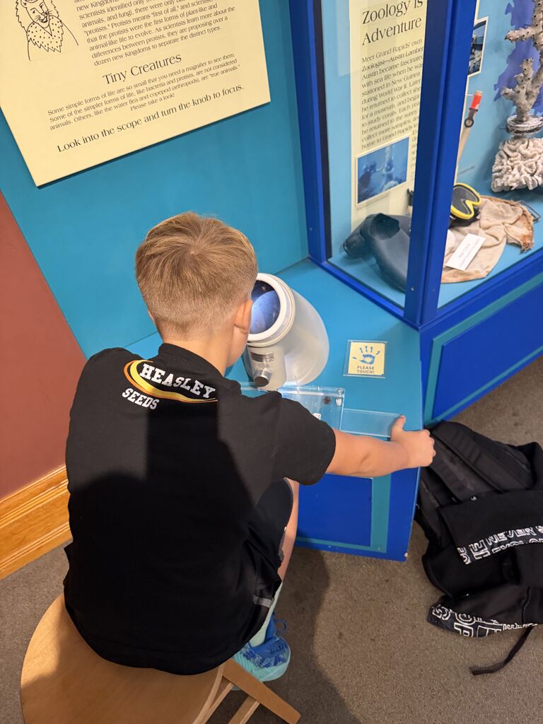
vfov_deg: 71.6
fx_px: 502
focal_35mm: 24
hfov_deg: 56.8
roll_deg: +9.5
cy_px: 362
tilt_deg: -43.2
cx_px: 272
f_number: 1.78
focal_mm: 6.76
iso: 800
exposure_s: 1/60
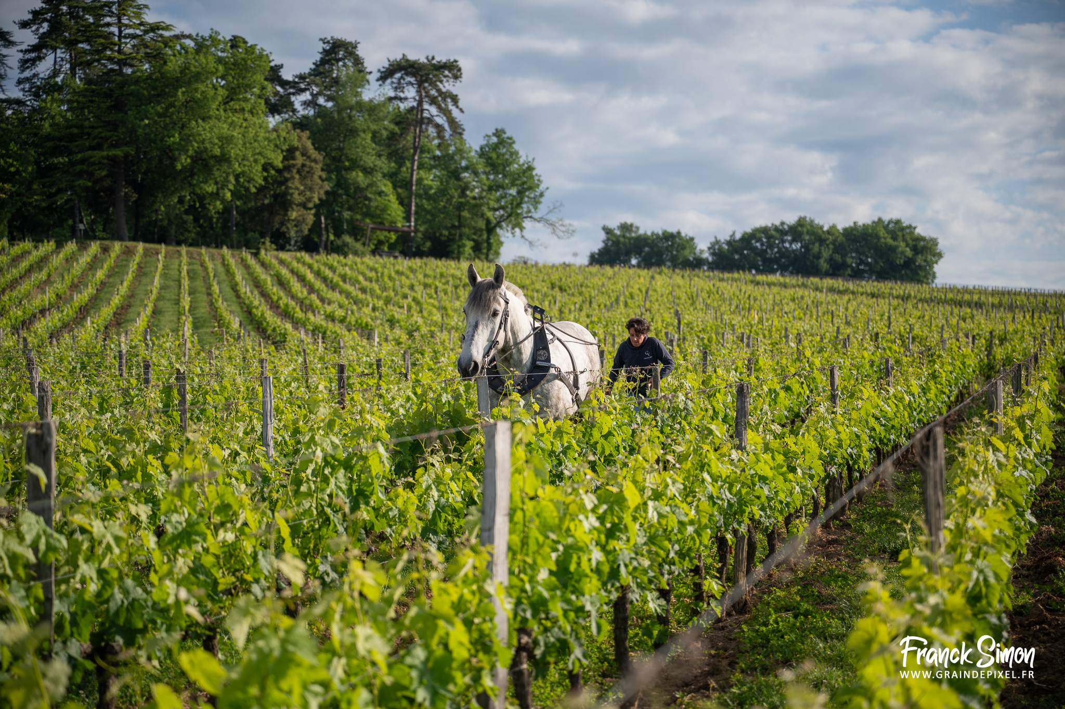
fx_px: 2070
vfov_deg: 19.4
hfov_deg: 28.9
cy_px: 354
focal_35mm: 70
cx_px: 532
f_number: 2.8
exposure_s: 1/2000
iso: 100
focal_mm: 70
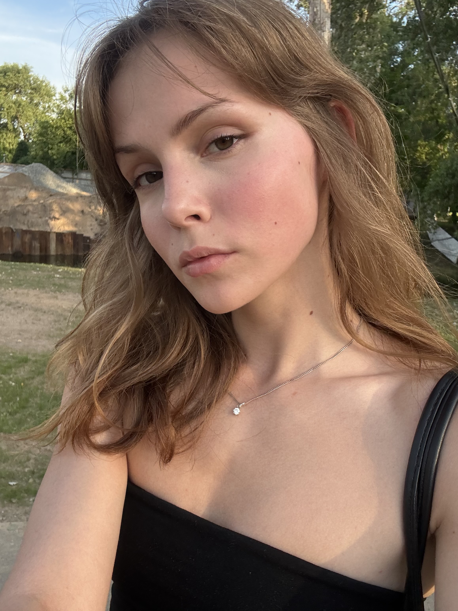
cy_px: 306
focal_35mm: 30
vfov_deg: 60.0
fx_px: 529
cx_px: 229
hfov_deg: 46.8
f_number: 1.9
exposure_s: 1/245
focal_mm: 2.69
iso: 25
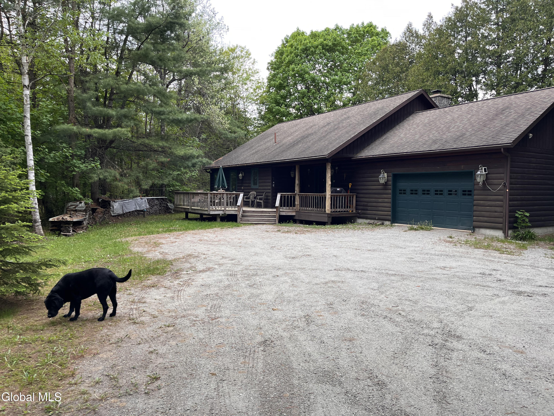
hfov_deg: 67.3
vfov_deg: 53.1
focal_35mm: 26
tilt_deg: -2.1
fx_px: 416
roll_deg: -0.5
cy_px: 208
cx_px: 277
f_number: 1.6
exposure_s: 1/122
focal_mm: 5.1
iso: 50
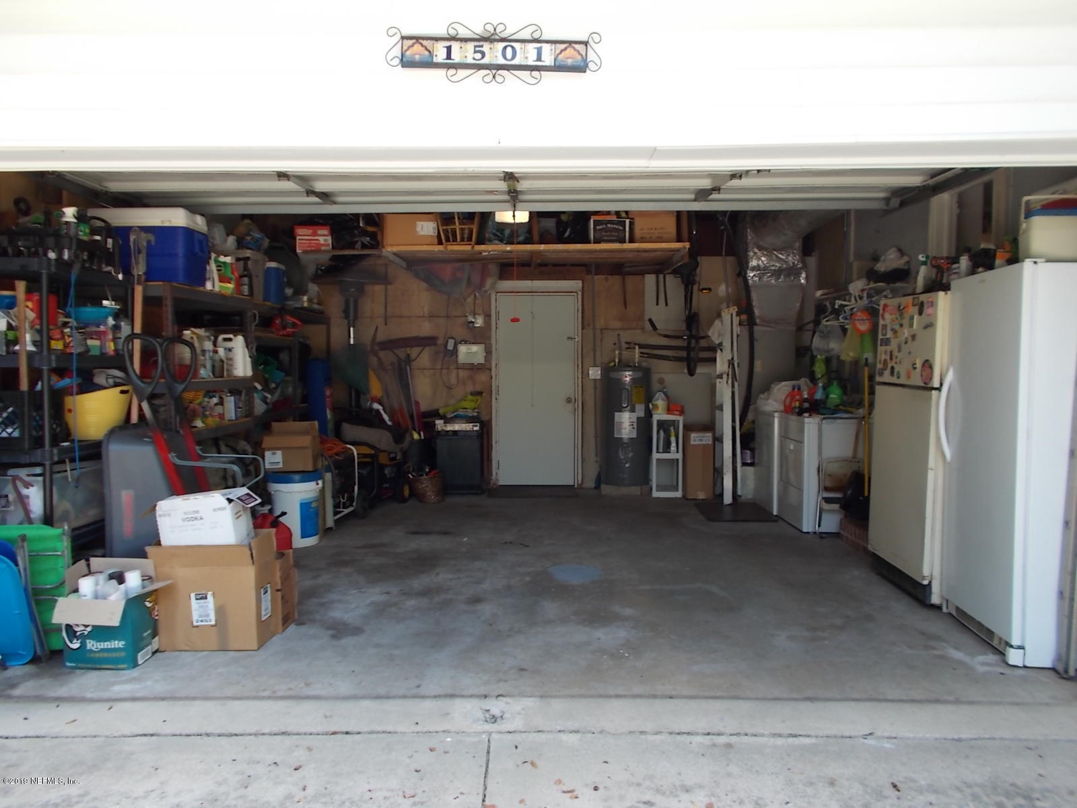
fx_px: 809
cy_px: 404
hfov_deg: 67.3
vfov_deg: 53.1
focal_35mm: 26
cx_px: 538
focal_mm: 4.6
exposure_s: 1/80
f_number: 3.2
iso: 80
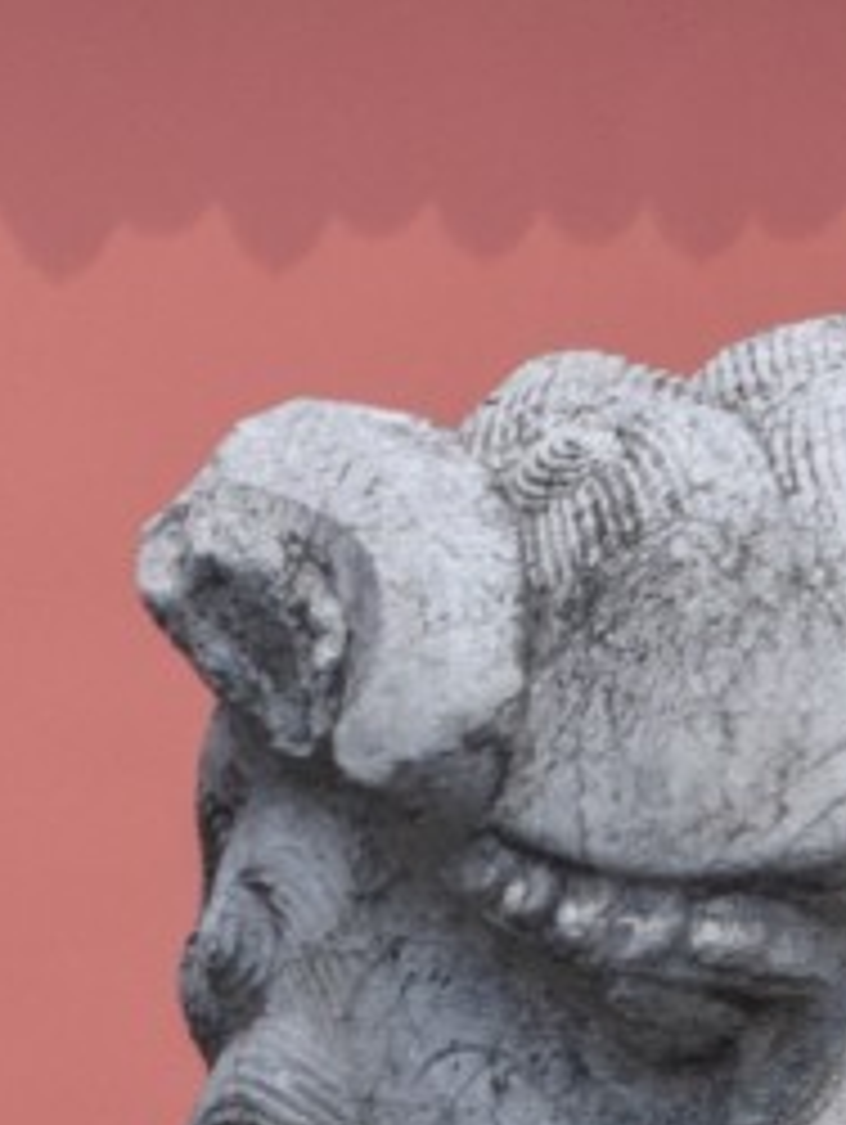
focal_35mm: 342
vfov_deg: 5.8
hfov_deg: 4.3
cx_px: -274
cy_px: 266
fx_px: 11128
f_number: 5.6
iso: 400
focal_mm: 55
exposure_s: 1/1000
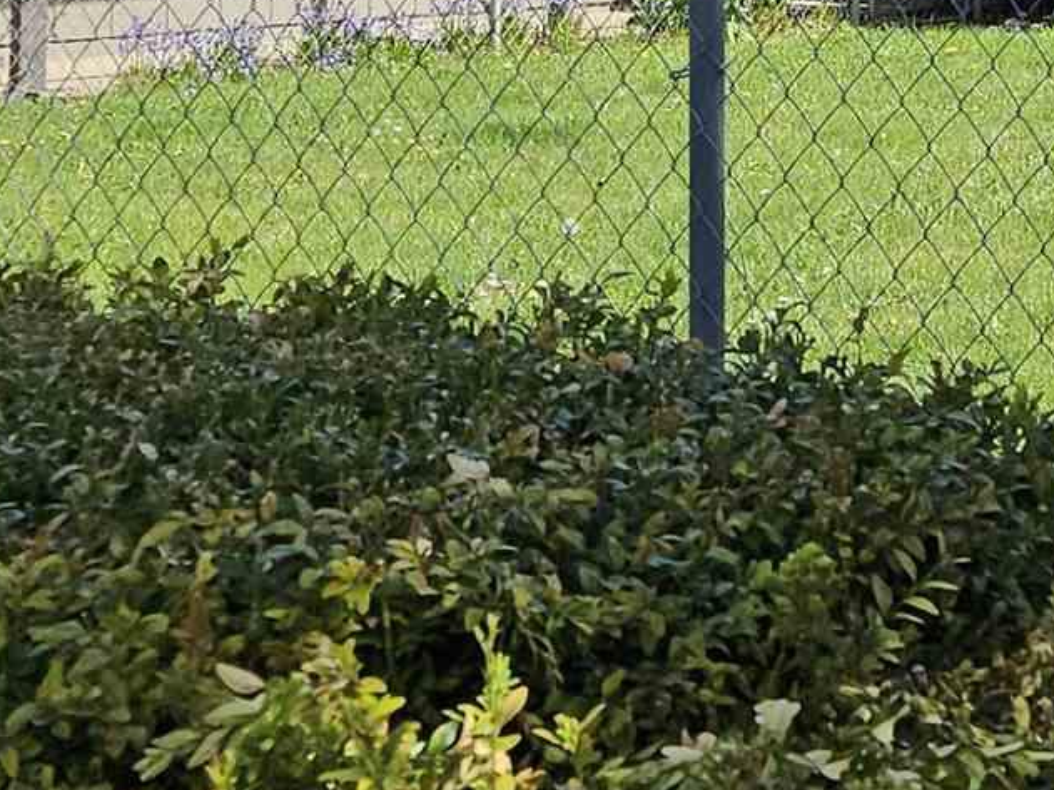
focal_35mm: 112
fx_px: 3410
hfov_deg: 16.6
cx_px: 1371
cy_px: -346
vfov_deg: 12.6
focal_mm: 5.4
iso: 25
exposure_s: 1/1293
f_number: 1.8
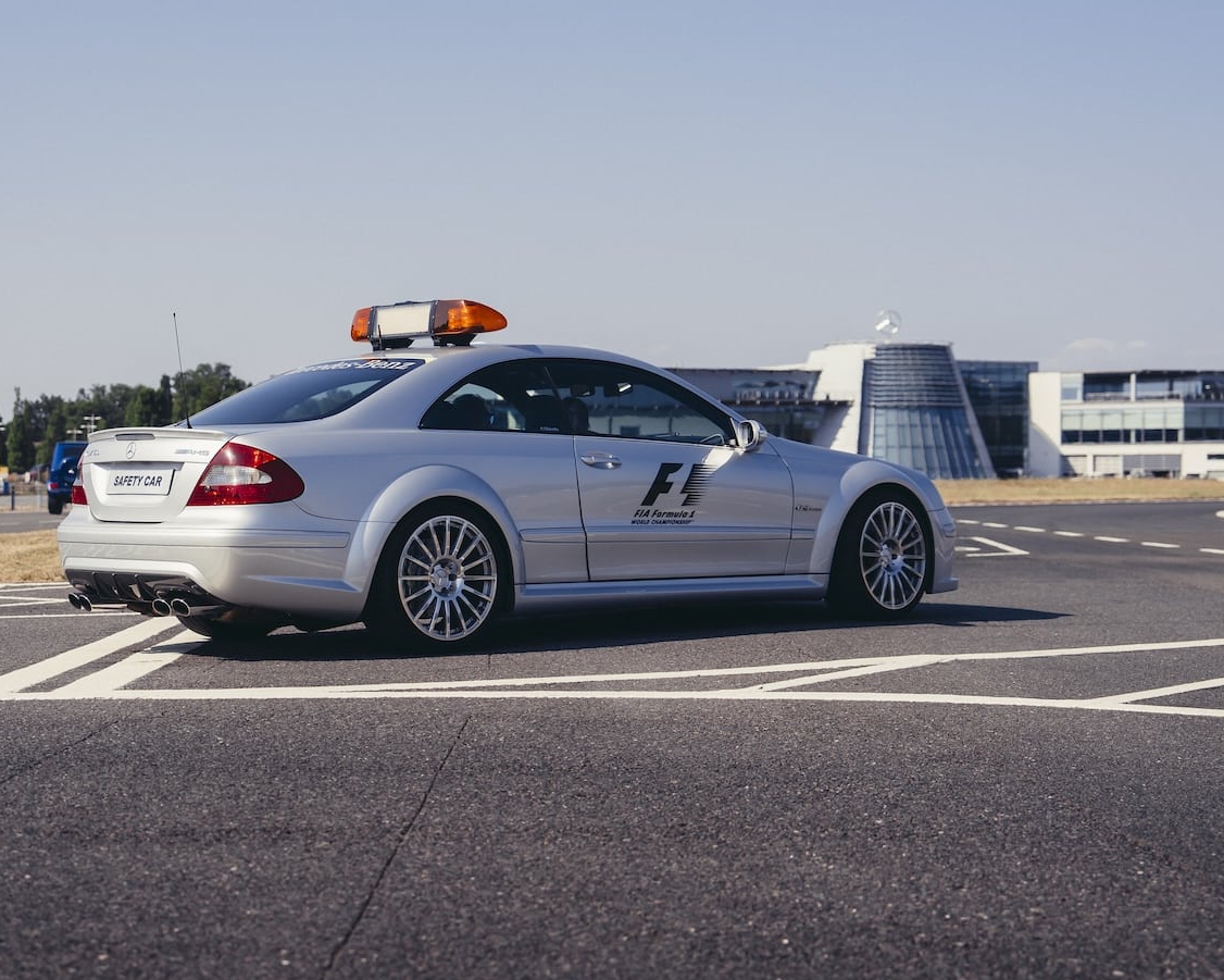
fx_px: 2174
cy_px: 451
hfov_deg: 31.4
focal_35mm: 60
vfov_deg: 25.4
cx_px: 491
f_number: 3.2
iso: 125
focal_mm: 45
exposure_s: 1/500
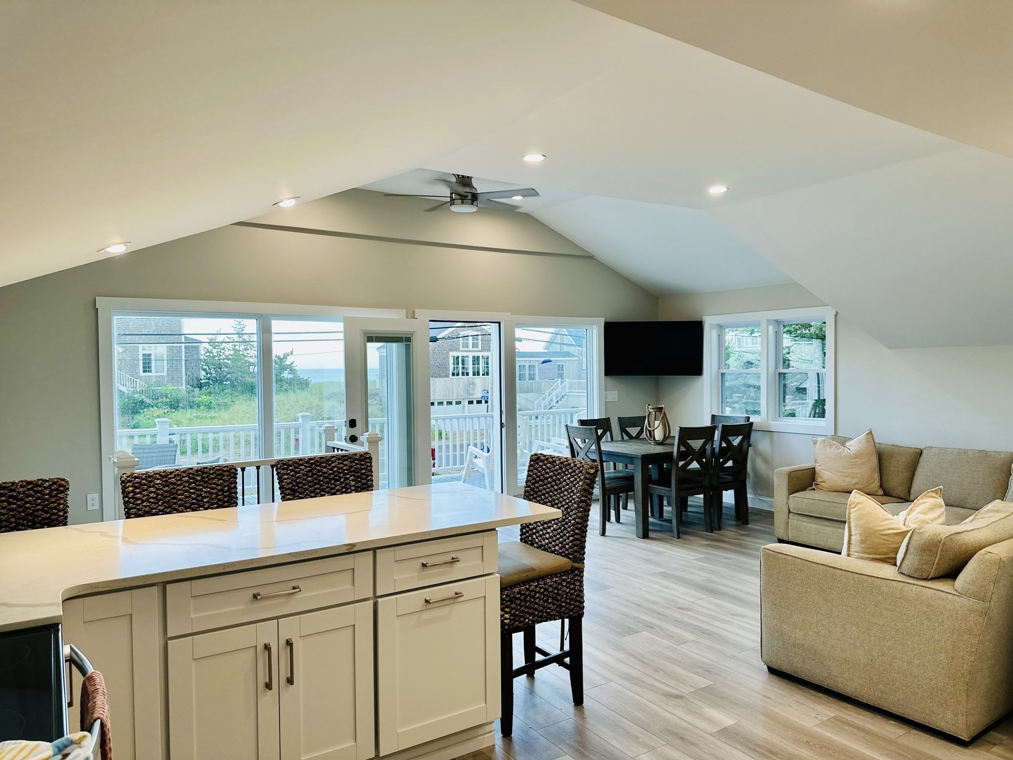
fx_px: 702
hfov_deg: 71.6
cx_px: 506
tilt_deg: -2.0
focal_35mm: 24
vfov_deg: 56.8
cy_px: 380
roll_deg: +1.7
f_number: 1.78
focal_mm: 6.86
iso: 80
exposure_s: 1/120
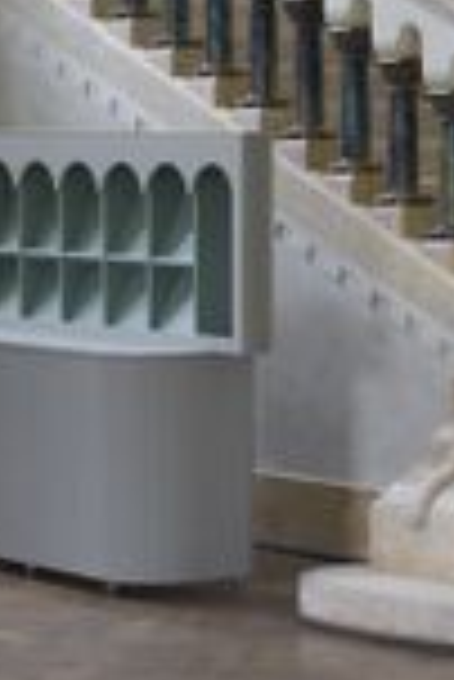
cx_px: 393
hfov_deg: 9.6
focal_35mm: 142
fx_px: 2680
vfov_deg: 14.0
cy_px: -135
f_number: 13
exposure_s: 2
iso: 100
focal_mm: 50
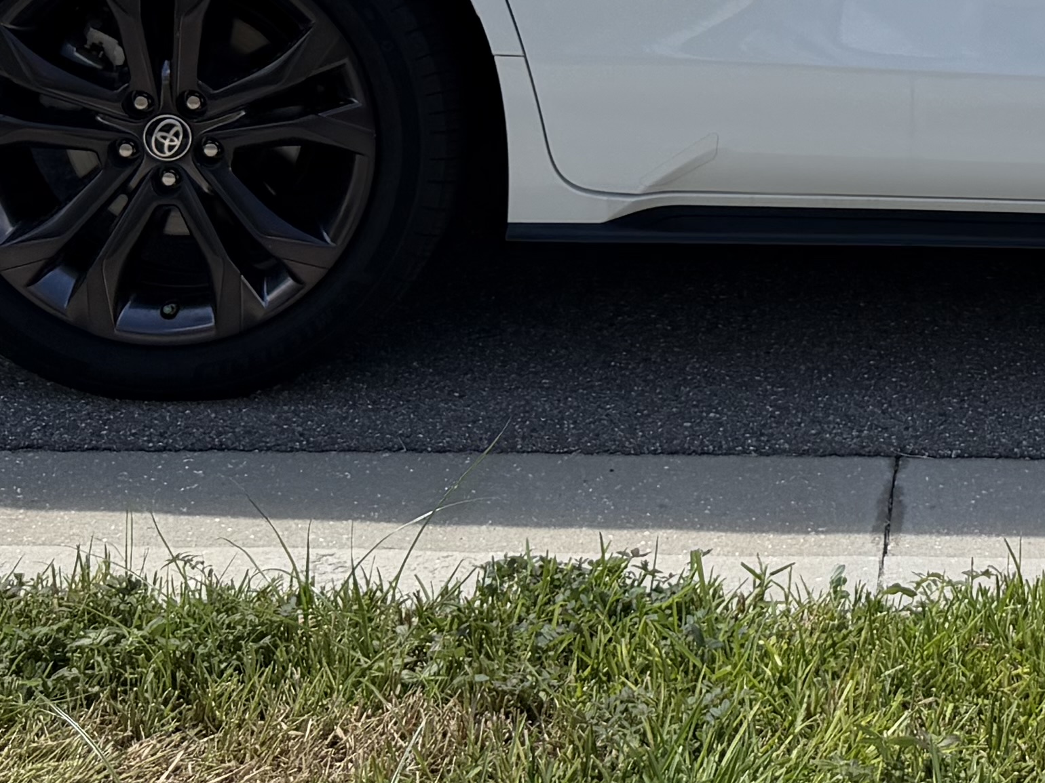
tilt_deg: -5.7
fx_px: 2687
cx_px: 1102
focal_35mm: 89
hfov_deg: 21.1
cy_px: -392
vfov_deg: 15.3
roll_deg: -0.3
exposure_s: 1/4405
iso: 80
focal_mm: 6.76
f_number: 1.78
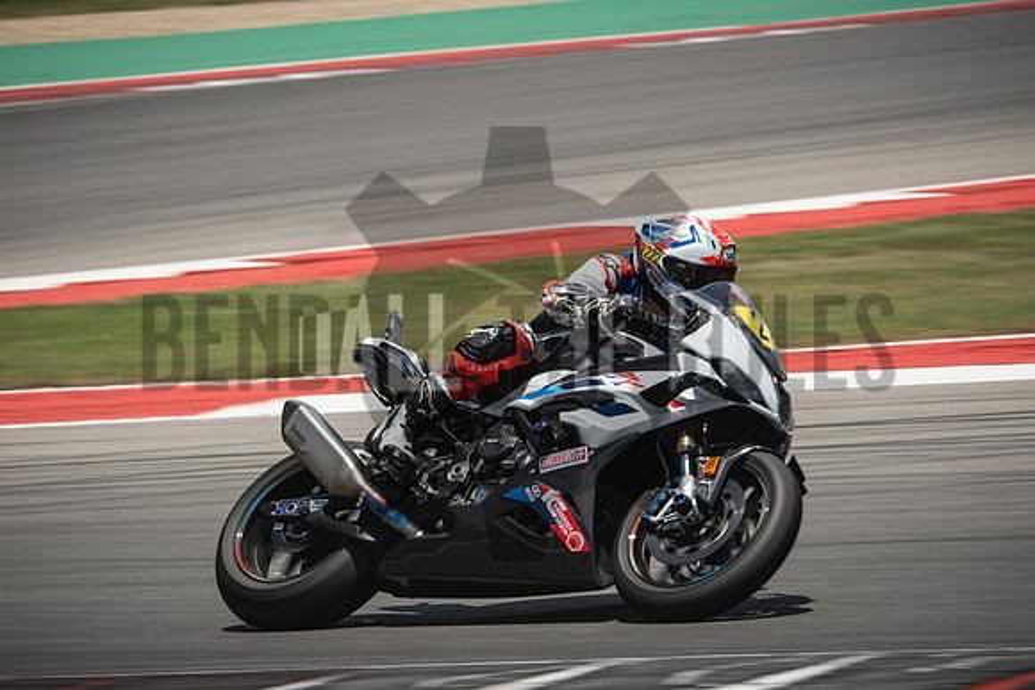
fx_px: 8627
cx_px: 518
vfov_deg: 4.6
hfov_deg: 6.9
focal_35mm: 300
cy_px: 345
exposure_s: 1/200
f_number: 9
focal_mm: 200
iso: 125
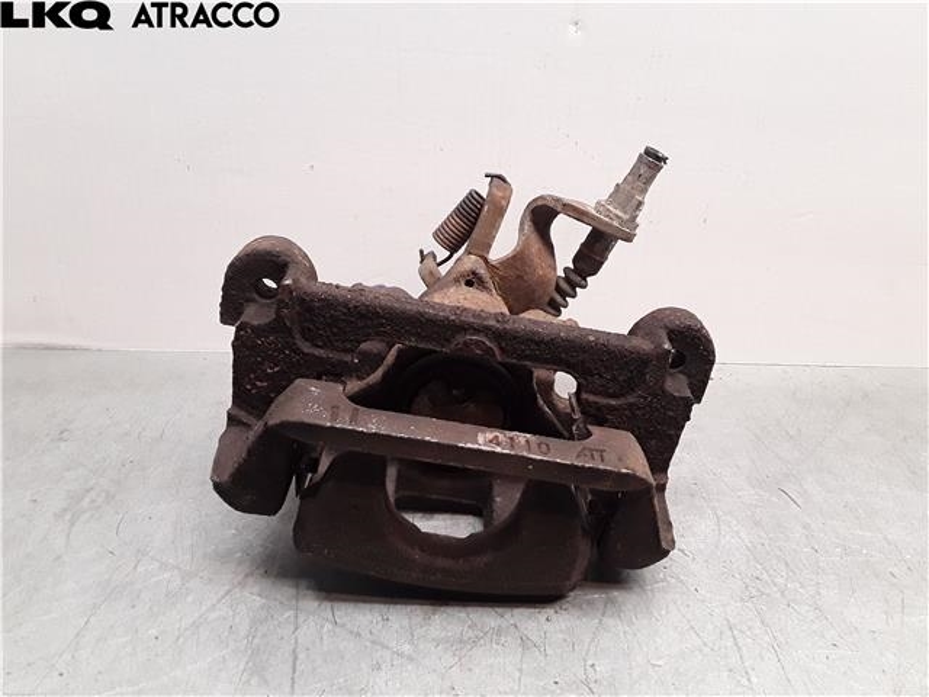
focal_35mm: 28
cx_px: 464
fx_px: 751
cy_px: 348
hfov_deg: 63.4
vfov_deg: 49.7
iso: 100
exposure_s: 1/100
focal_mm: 2.91
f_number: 1.9
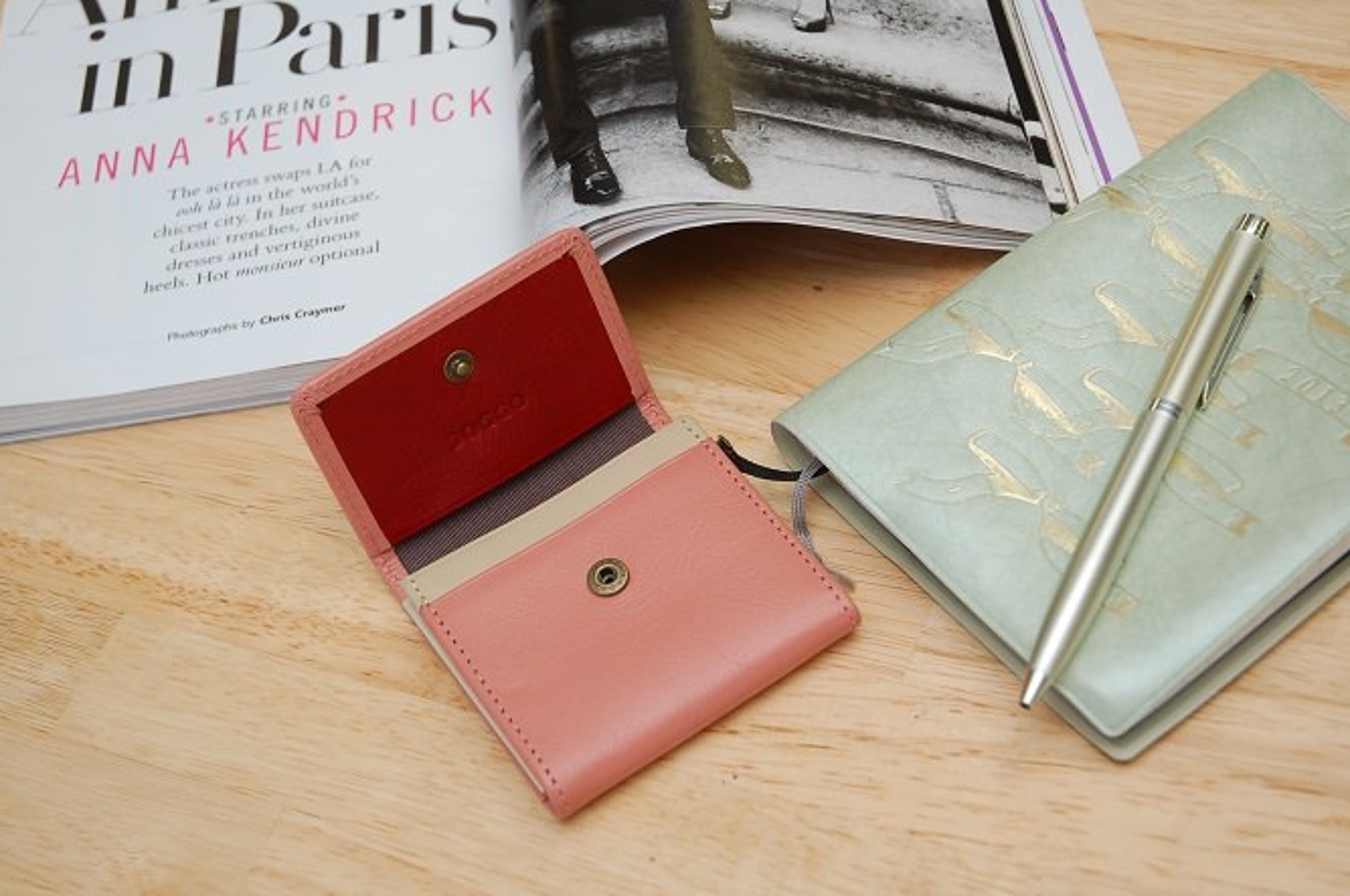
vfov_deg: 21.5
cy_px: 444
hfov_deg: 31.9
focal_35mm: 63
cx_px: 670
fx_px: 2360
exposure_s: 1/60
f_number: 5
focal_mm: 40
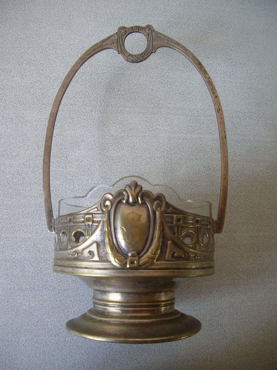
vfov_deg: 52.7
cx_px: 138
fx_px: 374
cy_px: 185
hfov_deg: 40.6
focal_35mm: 35
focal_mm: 5.8
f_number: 2.8
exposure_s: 1/13.3
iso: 50
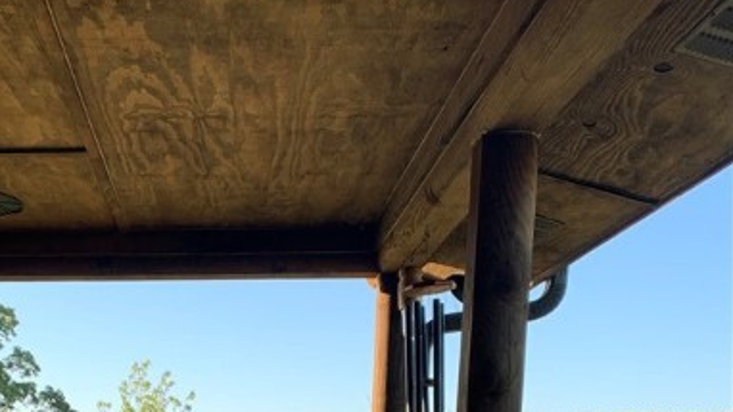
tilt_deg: -6.3
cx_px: 182
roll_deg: -0.1
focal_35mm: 57
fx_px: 1108
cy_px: 648
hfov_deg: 35.8
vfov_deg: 18.3
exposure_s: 1/192
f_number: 1.8
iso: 25
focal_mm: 4.25
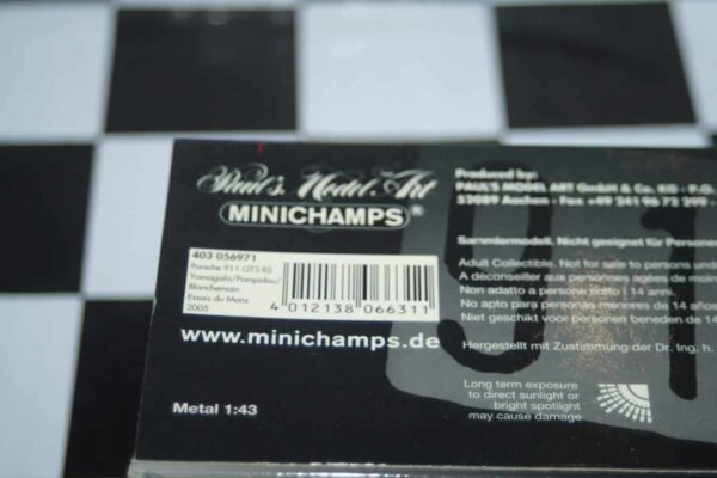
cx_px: 358
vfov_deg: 16.6
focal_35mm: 82
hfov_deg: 24.6
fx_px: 1643
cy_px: 239
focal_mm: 55
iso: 200
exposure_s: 1/100
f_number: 5
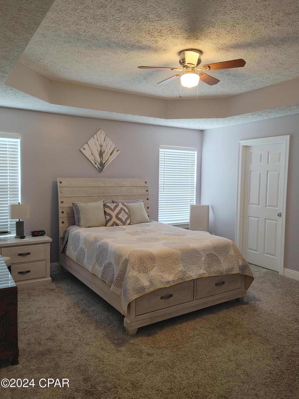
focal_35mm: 27
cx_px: 155
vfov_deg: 65.3
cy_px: 195
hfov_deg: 51.3
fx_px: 311
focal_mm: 5.58
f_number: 1.8
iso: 150
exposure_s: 1/40
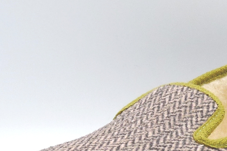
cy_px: 126
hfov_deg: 17.7
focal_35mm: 115
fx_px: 725
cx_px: 164
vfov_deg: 11.8
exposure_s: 1/200
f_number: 4.5
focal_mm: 5
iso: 100
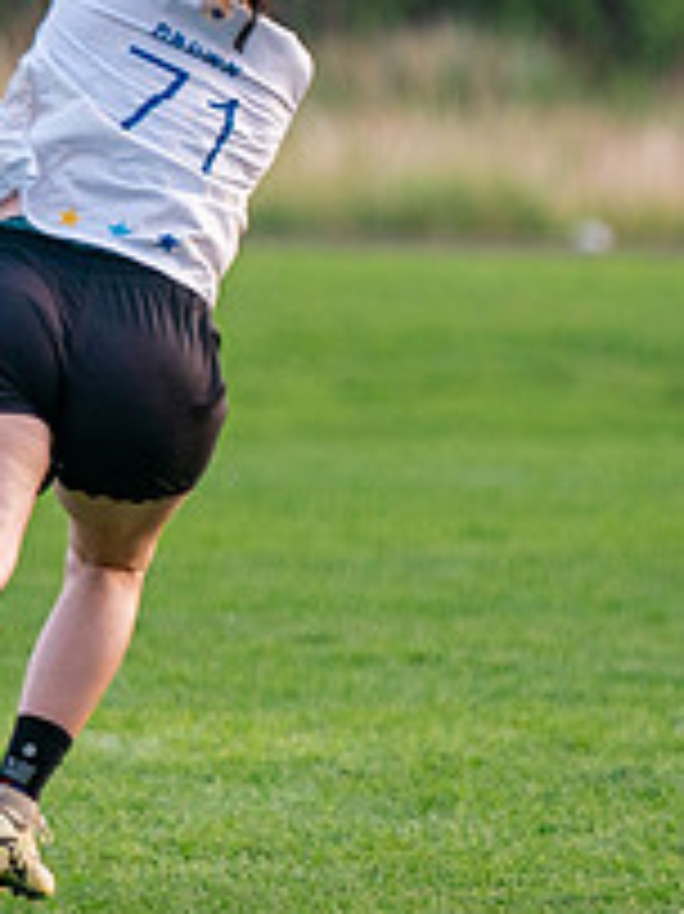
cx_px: 114
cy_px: 141
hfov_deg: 2.0
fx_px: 19728
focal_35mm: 748
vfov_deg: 2.7
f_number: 2.8
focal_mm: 200
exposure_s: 1/2000
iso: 640
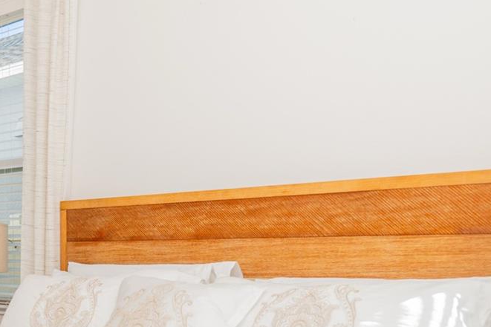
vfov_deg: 26.3
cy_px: 359
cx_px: 93
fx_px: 644
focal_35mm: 47
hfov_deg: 40.0
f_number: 3.2
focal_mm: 19.5
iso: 100
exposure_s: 1/400
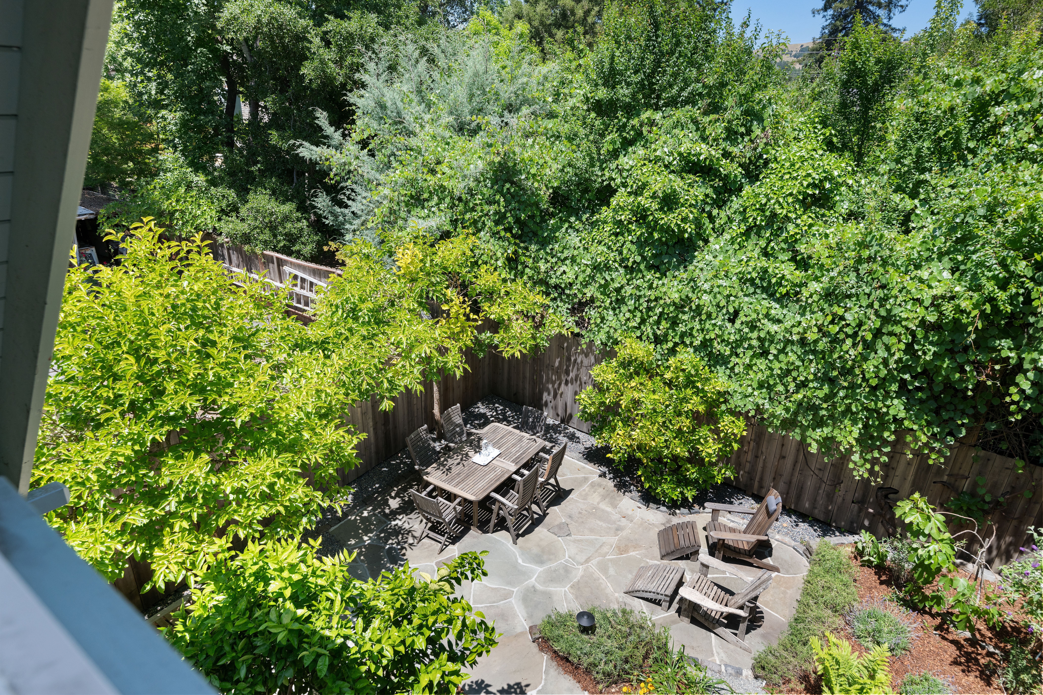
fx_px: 579
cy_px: 348
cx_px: 522
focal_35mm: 20
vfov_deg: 61.9
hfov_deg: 84.0
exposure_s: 1/250
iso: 400
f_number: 6.3
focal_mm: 20
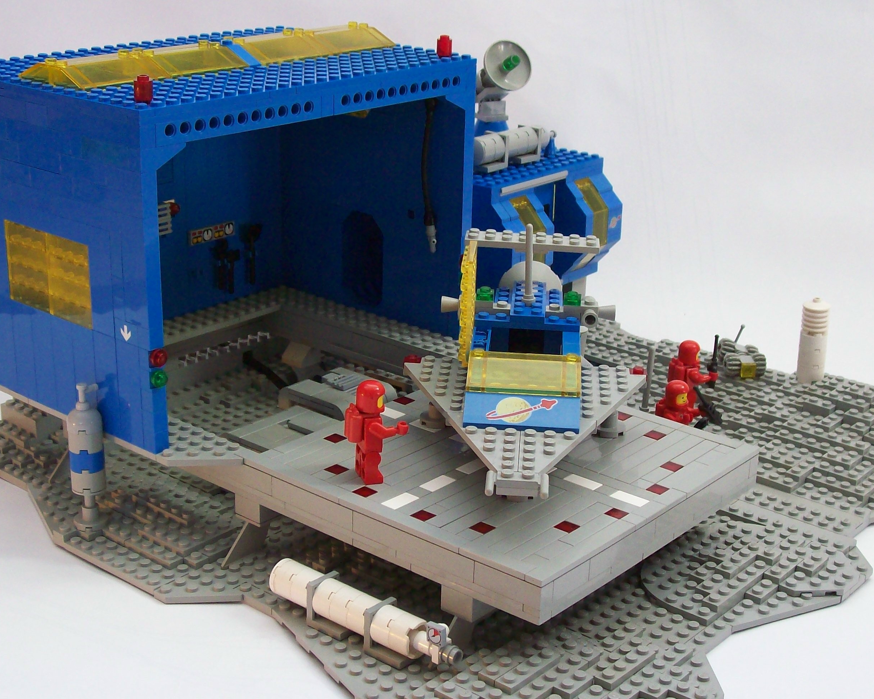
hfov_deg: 34.2
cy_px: 382
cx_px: 445
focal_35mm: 55
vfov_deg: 27.6
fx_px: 1422
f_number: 3
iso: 160
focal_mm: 7.6
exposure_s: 1/59.9
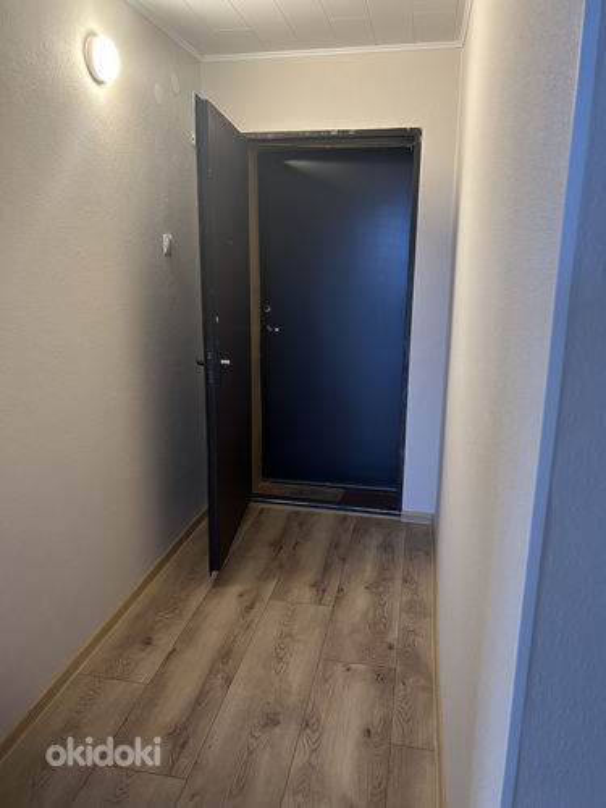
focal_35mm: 26
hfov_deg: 53.1
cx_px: 303
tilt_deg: -14.0
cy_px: 404
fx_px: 607
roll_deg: -0.3
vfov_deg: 67.3
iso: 160
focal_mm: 5.7
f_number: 1.5
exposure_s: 1/50
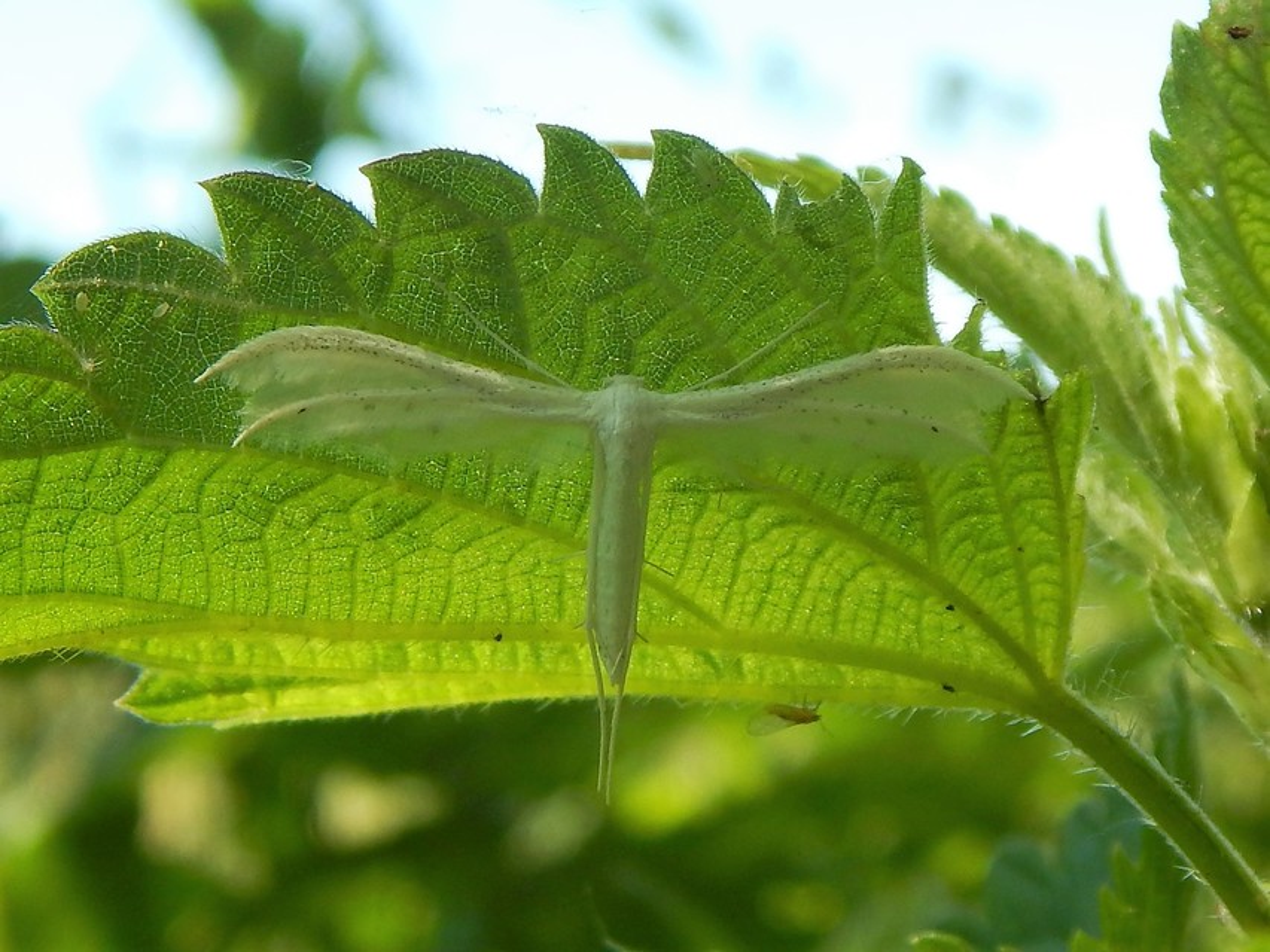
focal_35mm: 48
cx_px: 635
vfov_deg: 30.3
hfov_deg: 39.7
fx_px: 1761
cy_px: 476
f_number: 3.7
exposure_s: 1/500
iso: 125
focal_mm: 8.6
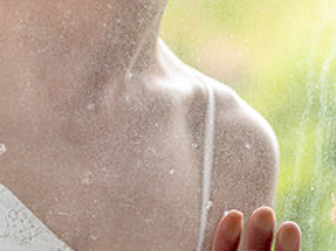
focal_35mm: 336
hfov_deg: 5.9
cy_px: -64
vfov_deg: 4.4
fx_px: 3259
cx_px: 108
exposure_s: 1/125
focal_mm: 105
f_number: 4
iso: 100
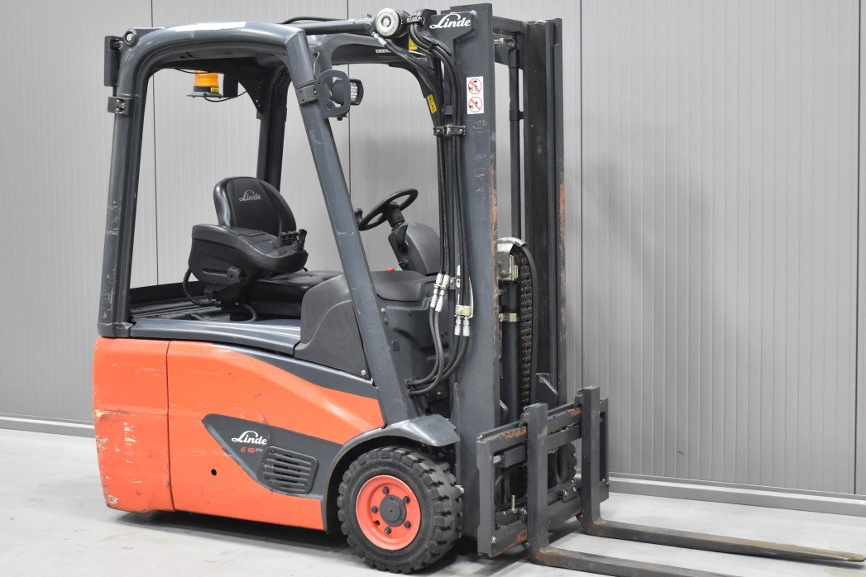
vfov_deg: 24.6
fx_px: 1323
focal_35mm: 55
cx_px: 398
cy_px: 273
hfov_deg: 36.2
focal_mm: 32
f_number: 4.5
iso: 2000
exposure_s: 1/40
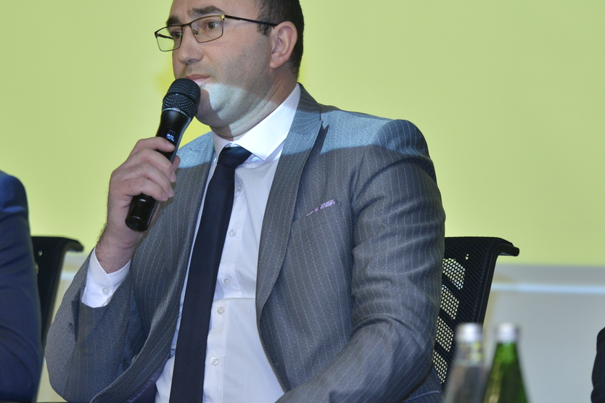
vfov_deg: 7.5
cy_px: 110
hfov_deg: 11.3
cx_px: 215
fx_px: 3058
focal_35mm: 182
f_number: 2.8
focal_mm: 110
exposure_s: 1/100
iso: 1000
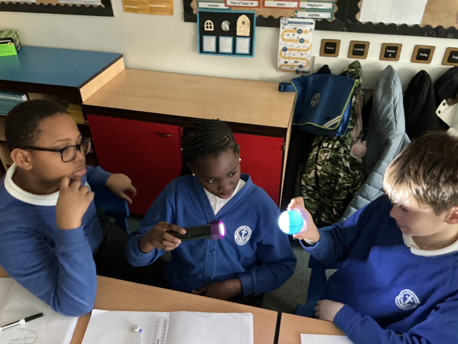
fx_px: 384
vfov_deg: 48.2
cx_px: 229
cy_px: 172
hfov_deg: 61.7
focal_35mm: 29
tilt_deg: -38.0
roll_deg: +1.3
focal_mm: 3
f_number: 1.8
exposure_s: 1/15
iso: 500
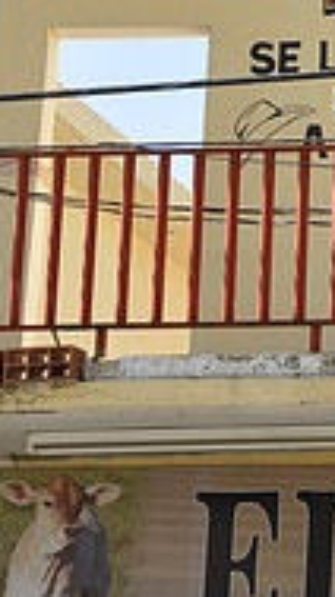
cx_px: 686
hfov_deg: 6.9
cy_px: 49
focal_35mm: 169
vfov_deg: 12.7
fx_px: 2669
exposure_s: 1/125
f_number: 5.6
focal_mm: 35
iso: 200
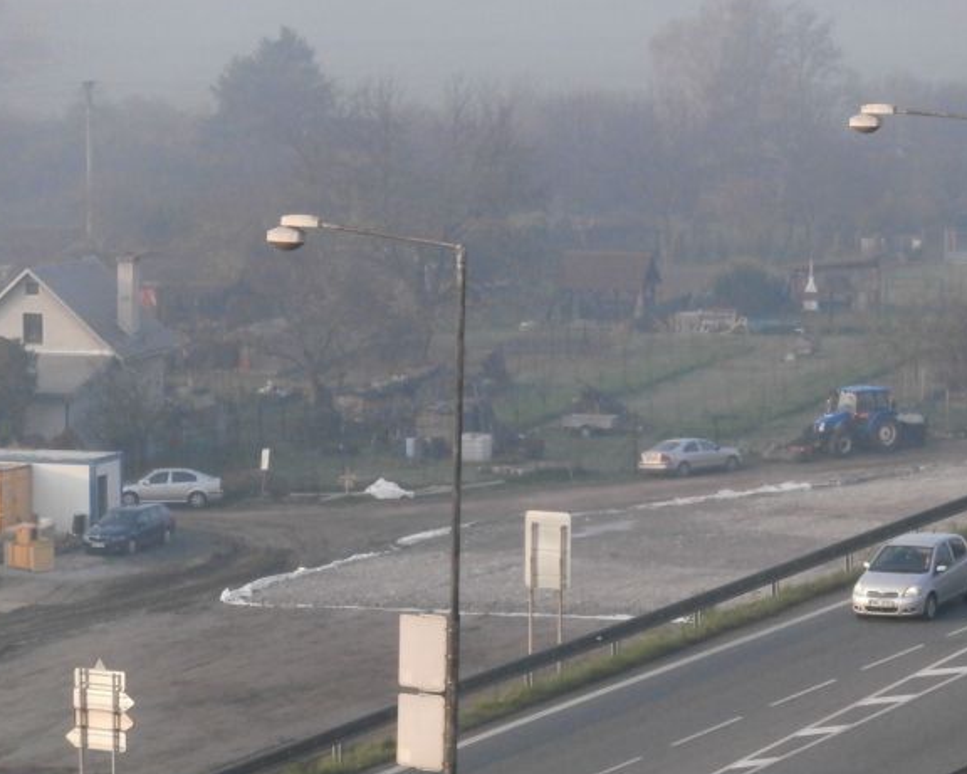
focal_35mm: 217
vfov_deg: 7.1
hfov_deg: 8.9
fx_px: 6211
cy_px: 386
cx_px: 519
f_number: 5.8
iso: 800
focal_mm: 35.34
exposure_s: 1/800
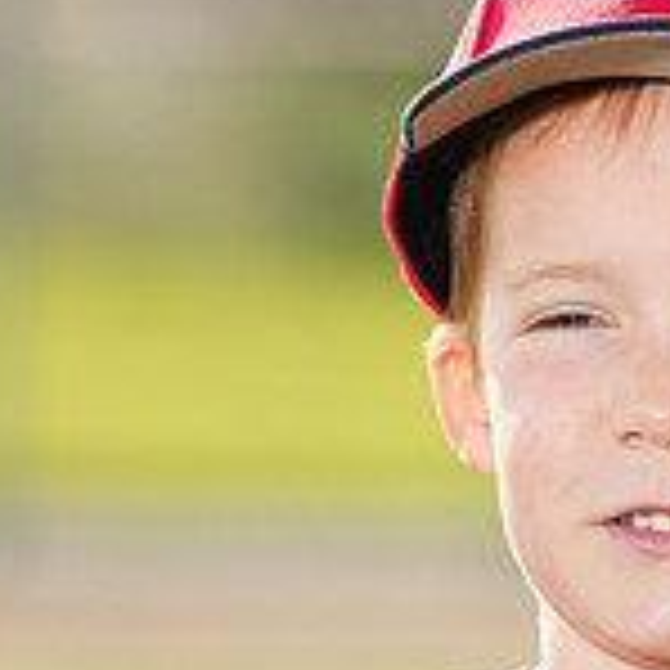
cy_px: 913
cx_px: 668
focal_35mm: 656
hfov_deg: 2.7
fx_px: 14365
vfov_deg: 2.7
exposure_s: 1/250
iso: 100
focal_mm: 198
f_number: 5
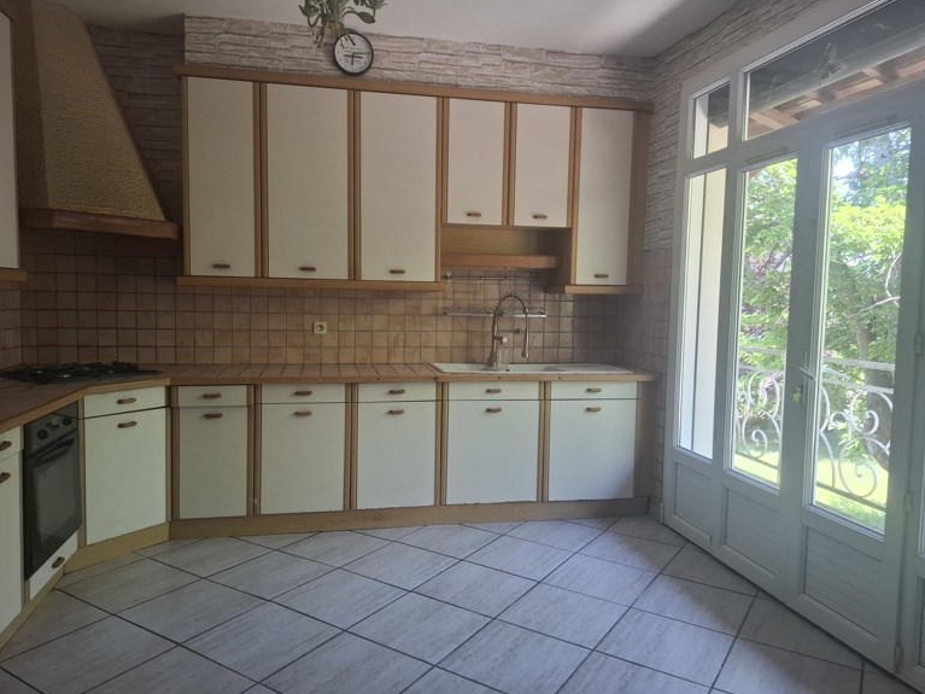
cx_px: 452
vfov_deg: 56.8
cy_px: 348
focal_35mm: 24
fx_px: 641
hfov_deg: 71.6
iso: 200
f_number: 1.8
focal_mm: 5.54
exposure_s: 1/120
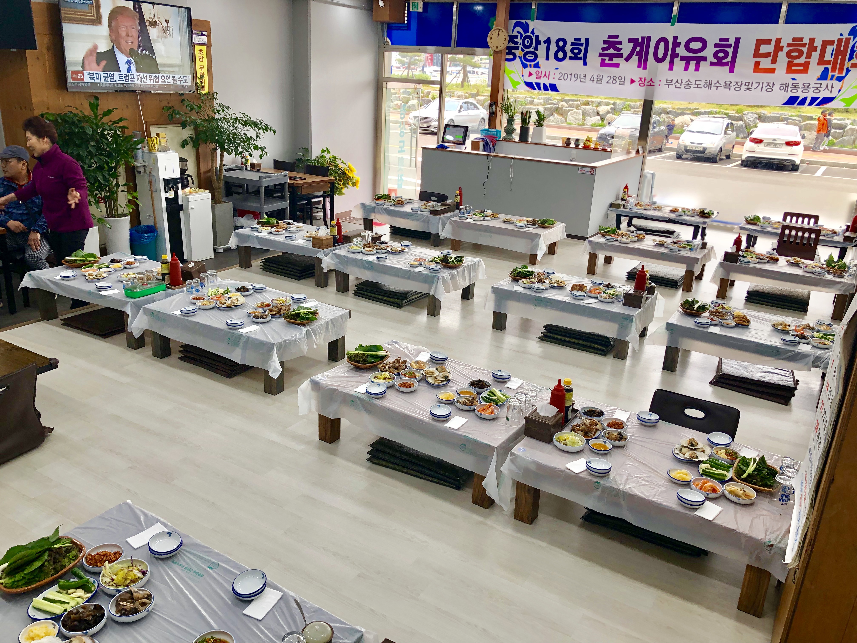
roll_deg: -2.5
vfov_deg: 49.7
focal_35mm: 28
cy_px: 322
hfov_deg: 63.4
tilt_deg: -19.8
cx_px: 428
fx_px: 693
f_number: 1.8
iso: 64
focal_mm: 4
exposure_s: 1/120
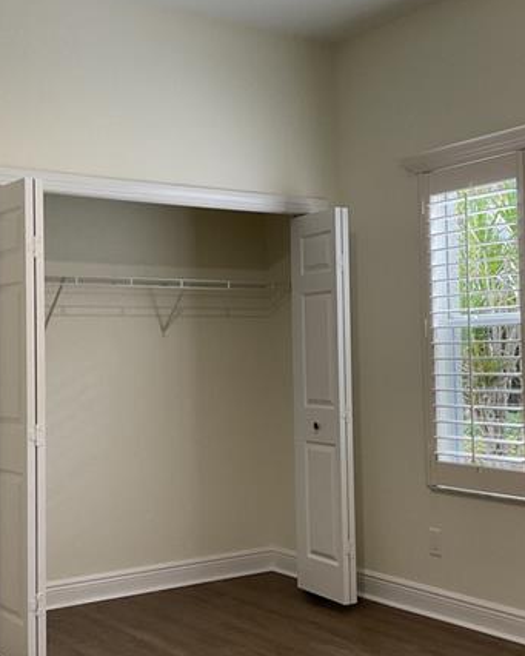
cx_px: 282
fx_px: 990
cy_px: 313
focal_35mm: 51
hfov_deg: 29.7
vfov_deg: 36.6
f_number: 1.8
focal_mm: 3
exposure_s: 1/60
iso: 50
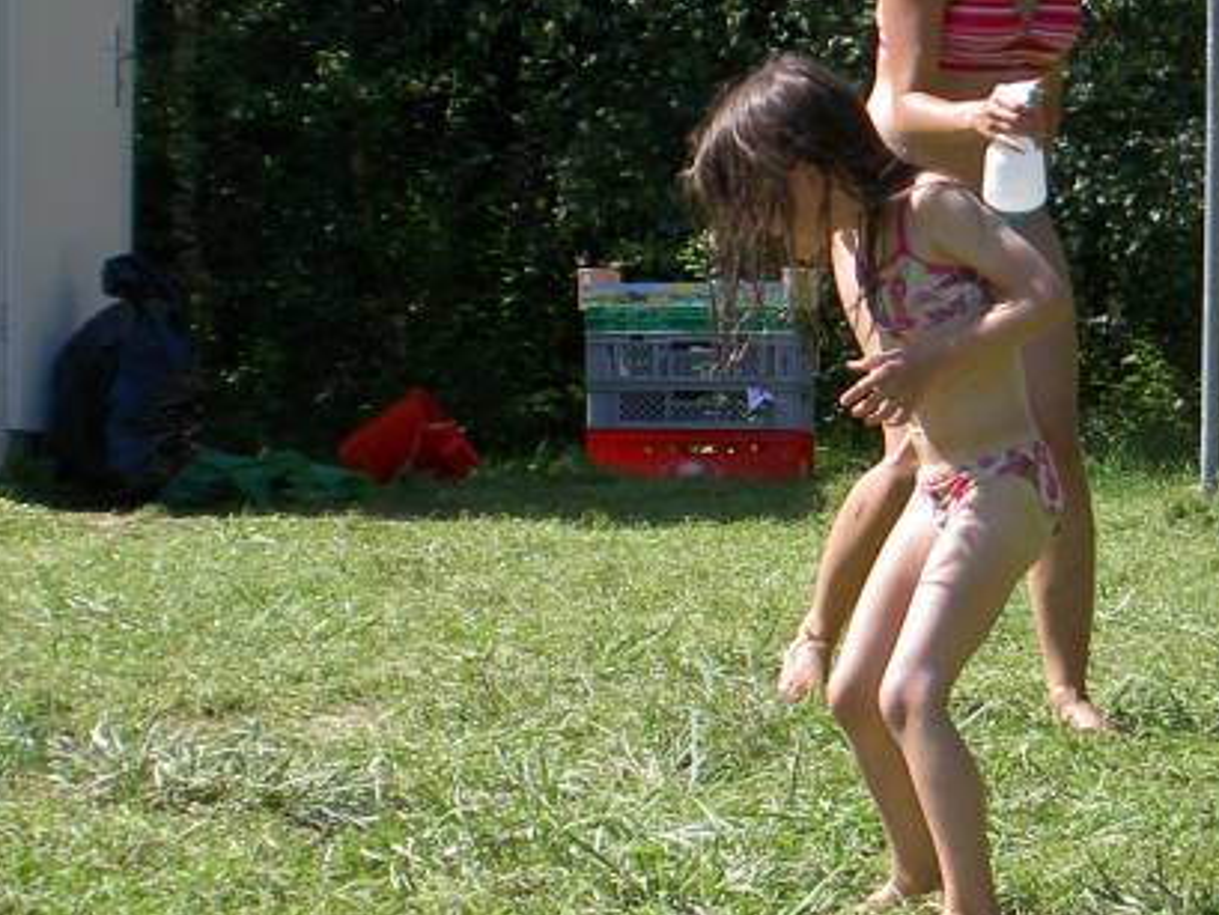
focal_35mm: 227
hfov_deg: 8.7
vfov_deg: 6.5
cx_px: 1168
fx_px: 7996
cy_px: 405
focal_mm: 24
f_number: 4.9
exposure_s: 1/250
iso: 100
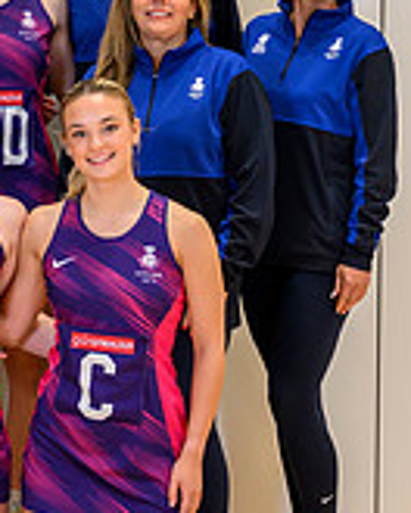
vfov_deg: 10.8
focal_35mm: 178
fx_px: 2706
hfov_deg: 8.2
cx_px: -419
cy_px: 114
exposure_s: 1/160
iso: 1600
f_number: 4.5
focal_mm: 47
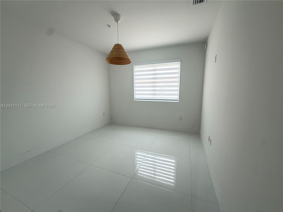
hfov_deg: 102.1
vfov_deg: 85.7
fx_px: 114
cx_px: 142
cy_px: 106
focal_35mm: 14
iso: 40
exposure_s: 1/180
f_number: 2.2
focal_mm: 2.22
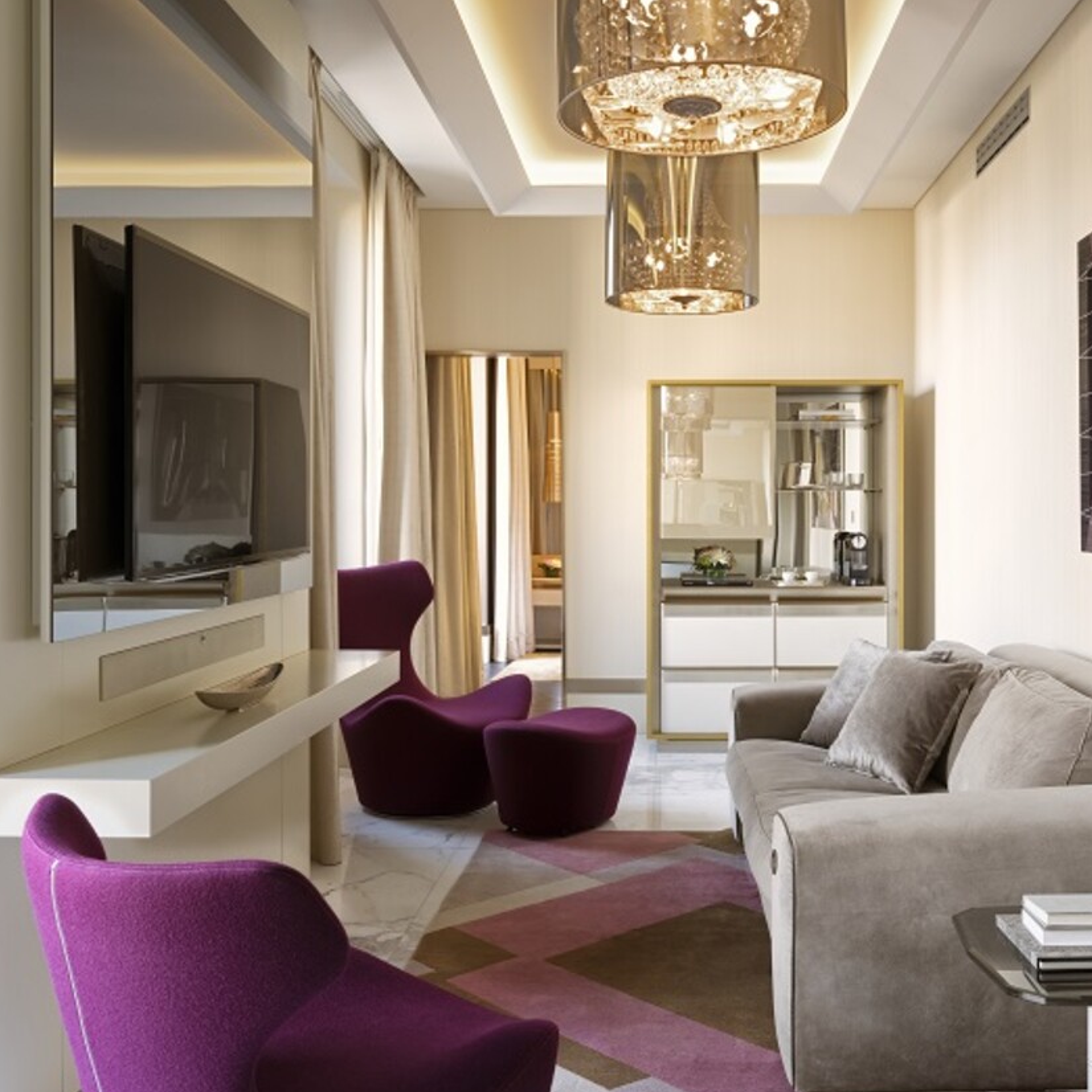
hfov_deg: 48.2
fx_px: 1213
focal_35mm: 34
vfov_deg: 48.4
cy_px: 520
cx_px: 654
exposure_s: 1
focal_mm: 32.6
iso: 400
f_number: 16
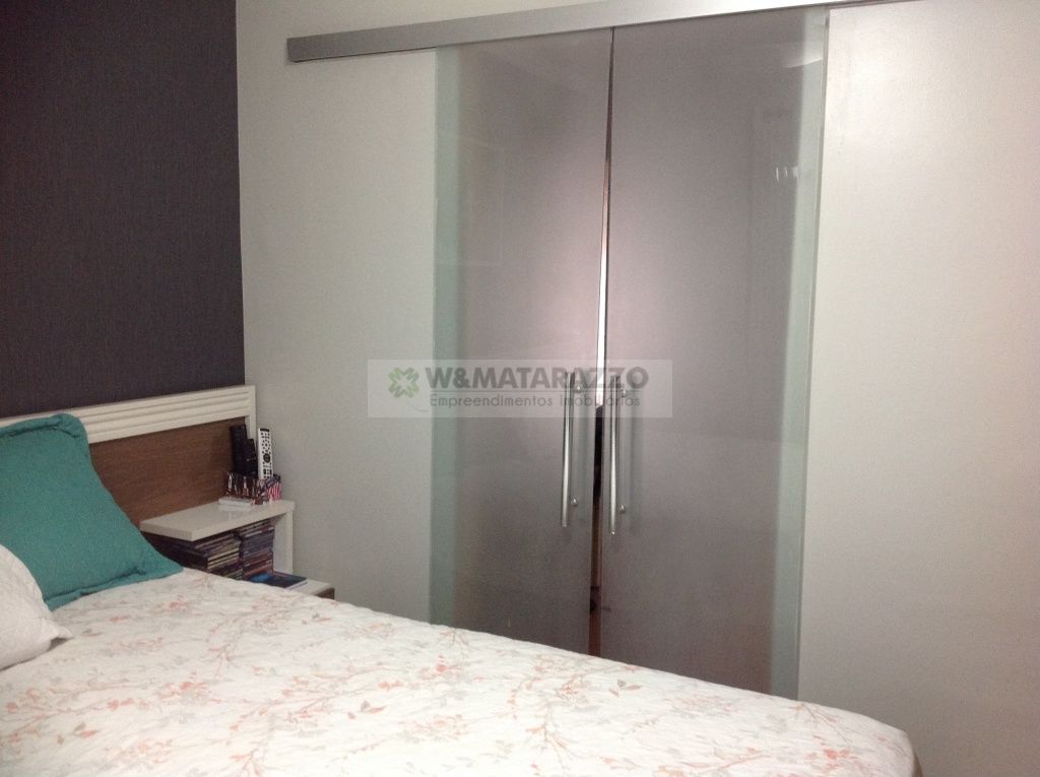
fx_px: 1050
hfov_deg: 52.7
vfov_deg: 40.6
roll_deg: -0.7
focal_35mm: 35
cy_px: 388
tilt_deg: -7.3
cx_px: 520
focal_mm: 4.28
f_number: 2.4
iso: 160
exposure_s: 1/15
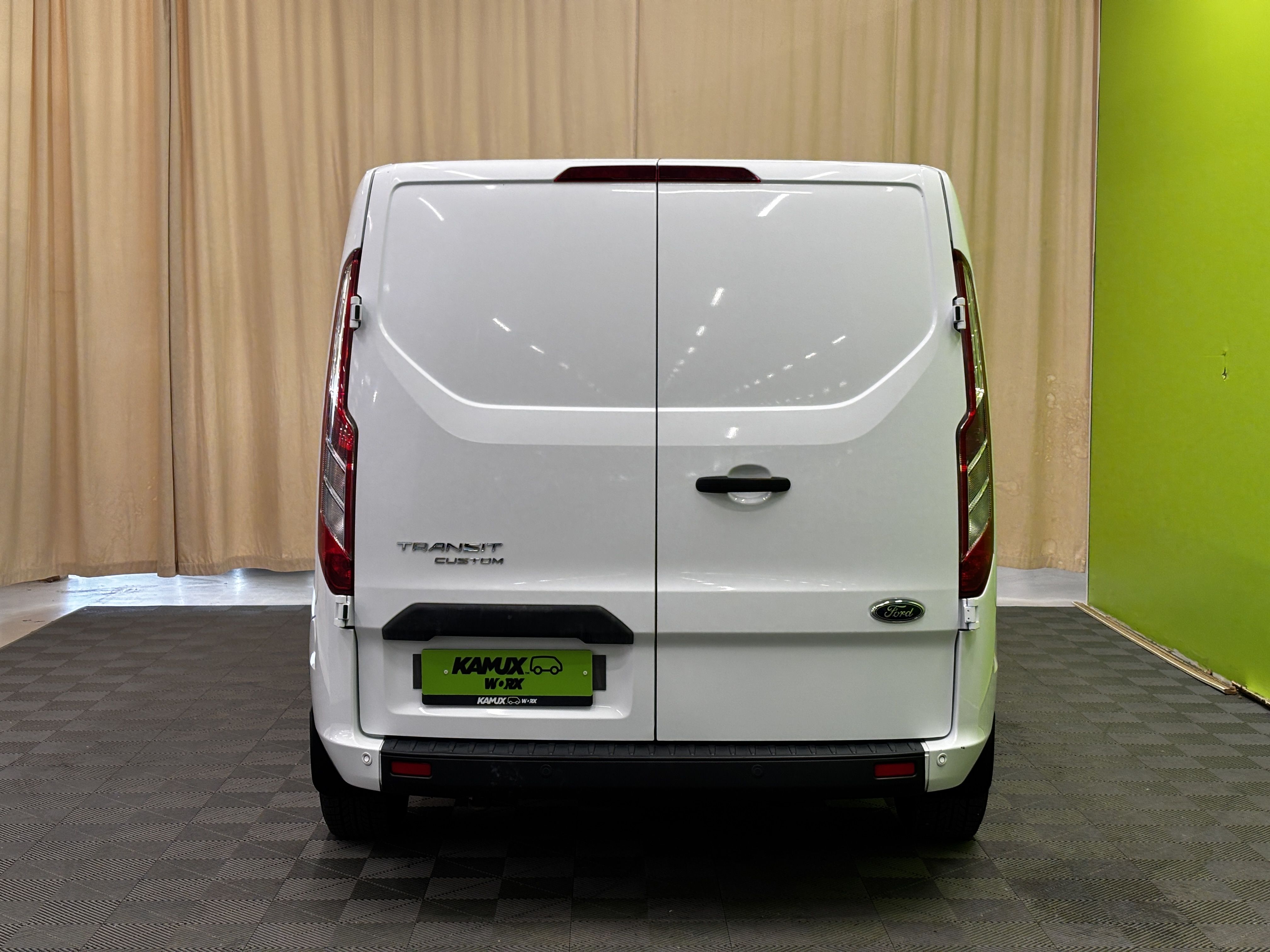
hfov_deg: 36.8
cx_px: 635
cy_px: 476
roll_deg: -0.4
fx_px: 1908
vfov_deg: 28.0
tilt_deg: -4.1
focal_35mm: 52
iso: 40
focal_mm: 5.96
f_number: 1.6
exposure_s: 1/100
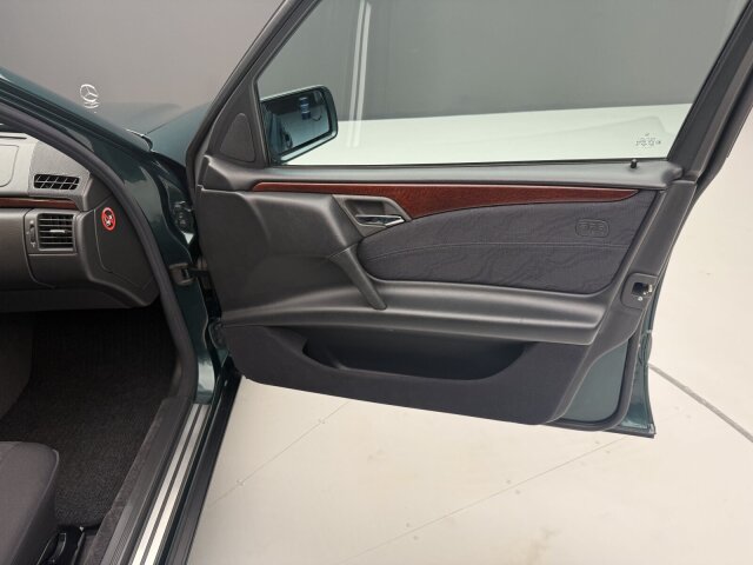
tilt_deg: -30.4
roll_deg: +5.3
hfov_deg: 71.6
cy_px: 282
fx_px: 522
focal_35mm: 24
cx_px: 376
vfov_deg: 56.8
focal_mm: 6.76
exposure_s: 1/49
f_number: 1.78
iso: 125
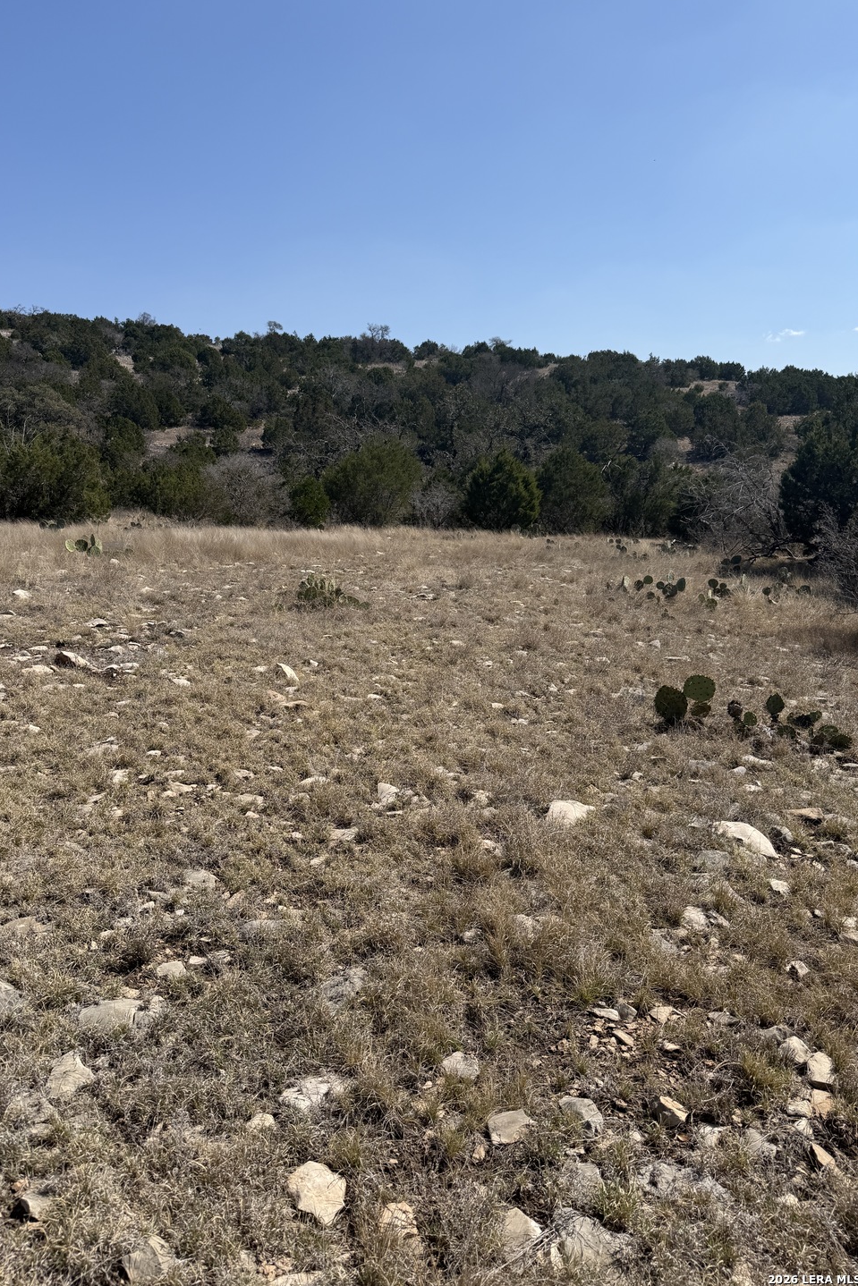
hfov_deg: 51.2
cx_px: 379
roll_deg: +1.5
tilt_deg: -10.7
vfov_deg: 71.5
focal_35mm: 25
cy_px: 643
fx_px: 893
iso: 80
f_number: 1.78
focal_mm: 6.76
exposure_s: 1/6173
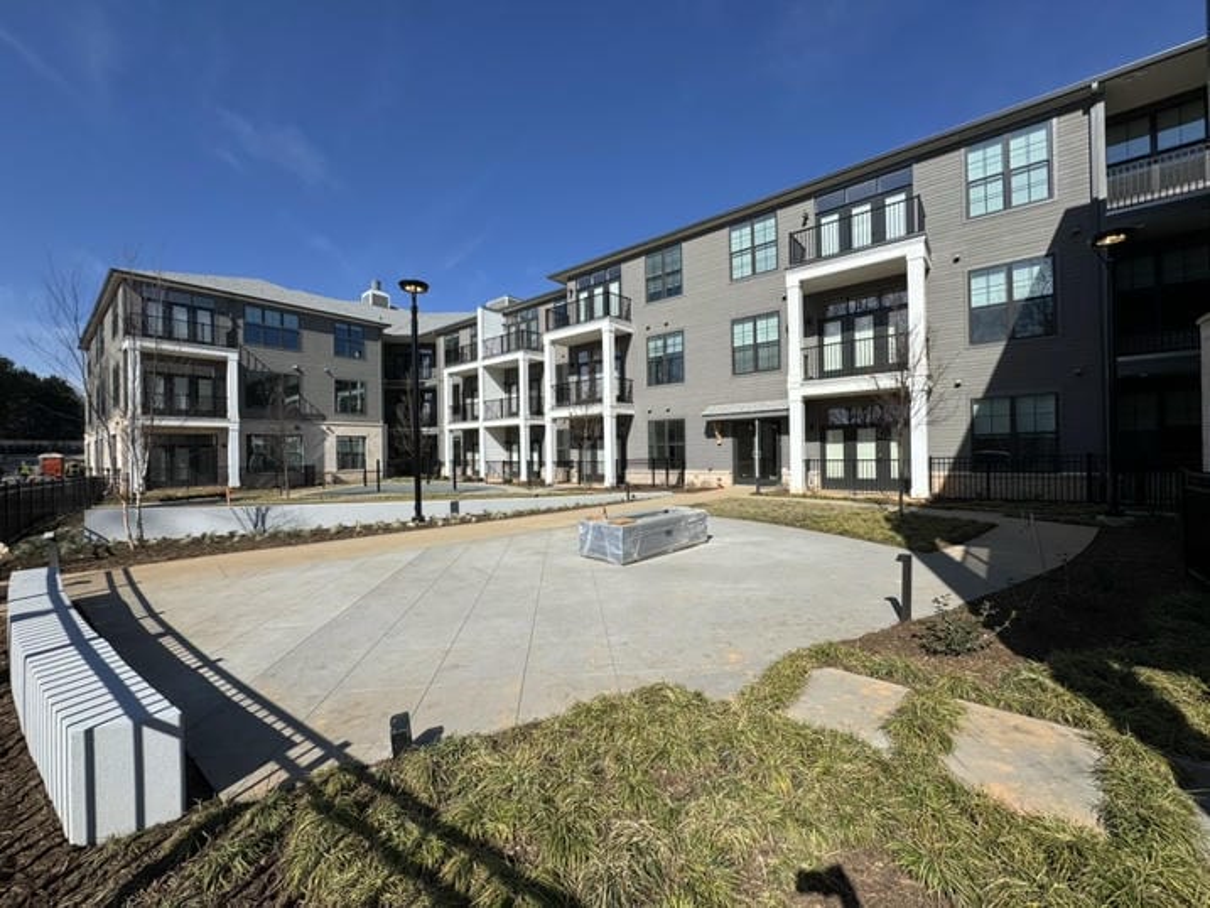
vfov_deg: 85.7
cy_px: 454
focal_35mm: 14
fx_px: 489
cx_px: 605
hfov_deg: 102.1
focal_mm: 2.22
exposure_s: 1/3390
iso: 50
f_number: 2.2
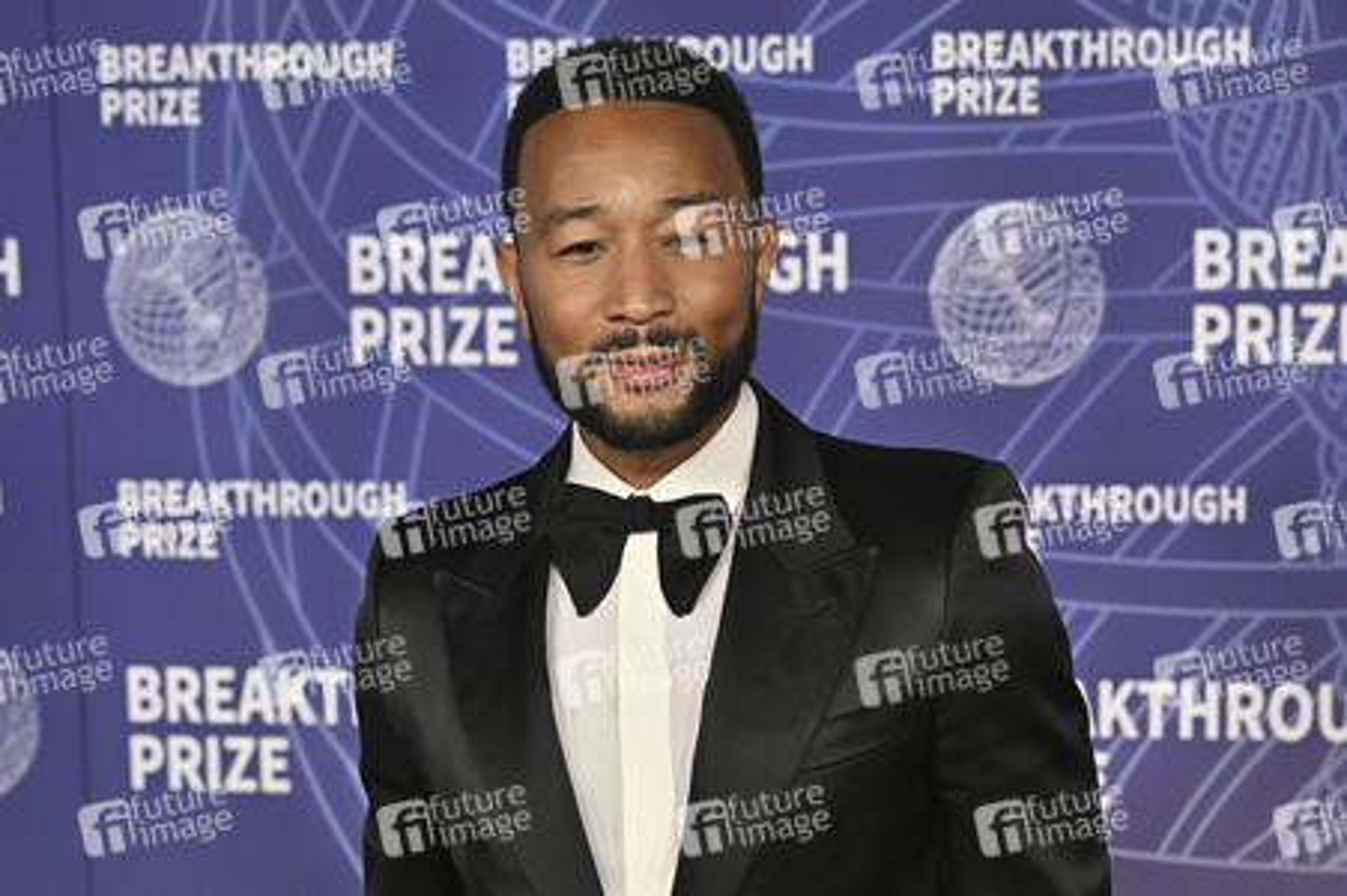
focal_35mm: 74
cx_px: 674
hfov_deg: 27.4
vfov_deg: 18.4
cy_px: 448
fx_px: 2767
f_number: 4
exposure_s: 1/320
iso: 2000
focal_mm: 74
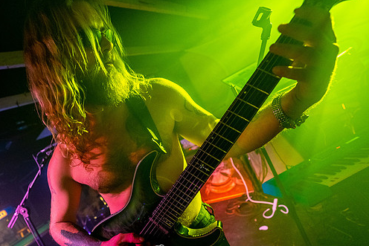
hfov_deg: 84.2
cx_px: 126
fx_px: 195
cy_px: 158
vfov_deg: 63.4
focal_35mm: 19
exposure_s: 1/200
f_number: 2.8
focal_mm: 14
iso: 3200
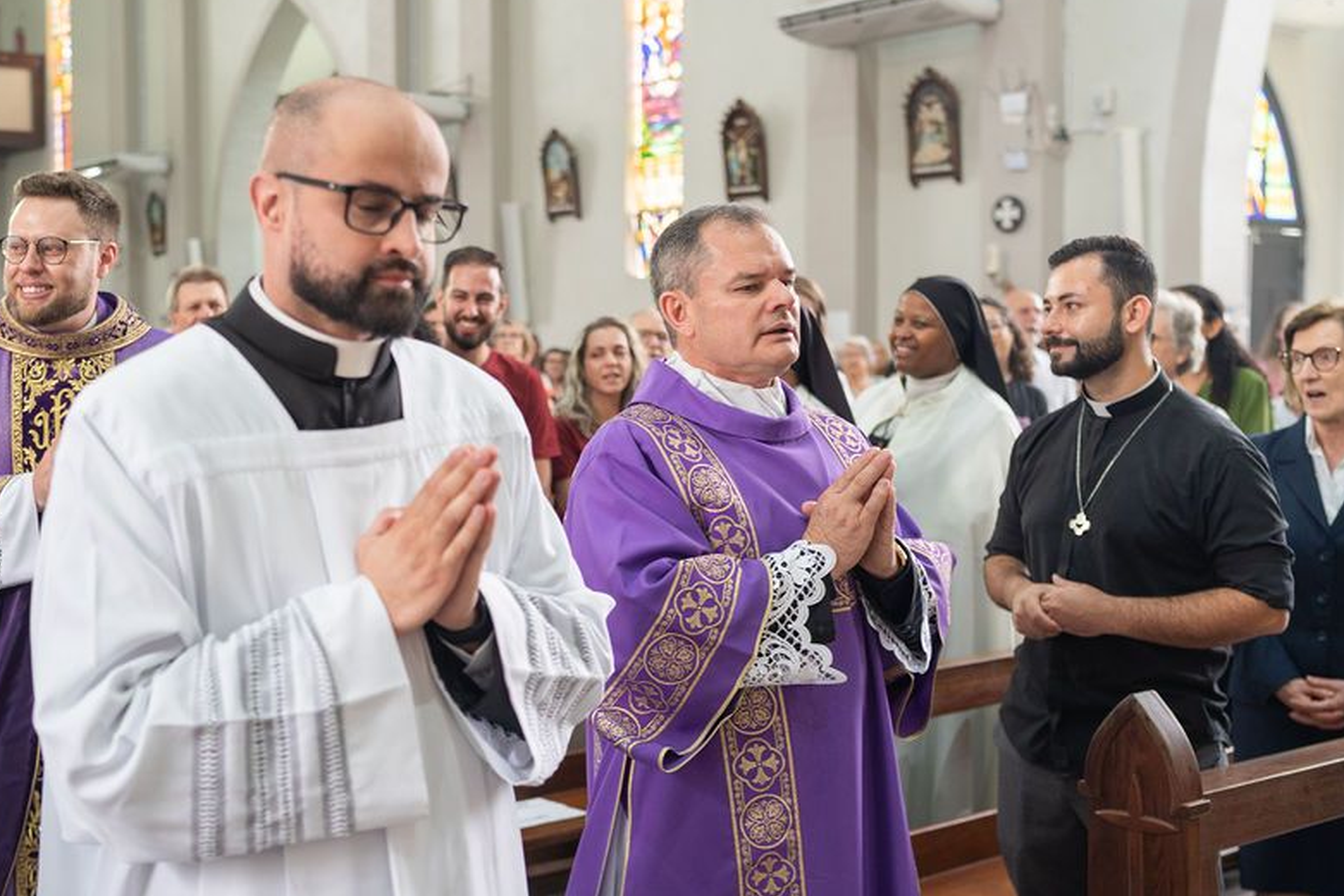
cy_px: 453
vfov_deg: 28.1
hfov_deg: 40.8
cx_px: 497
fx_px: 1792
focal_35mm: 48
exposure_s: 1/160
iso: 800
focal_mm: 35
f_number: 2.8
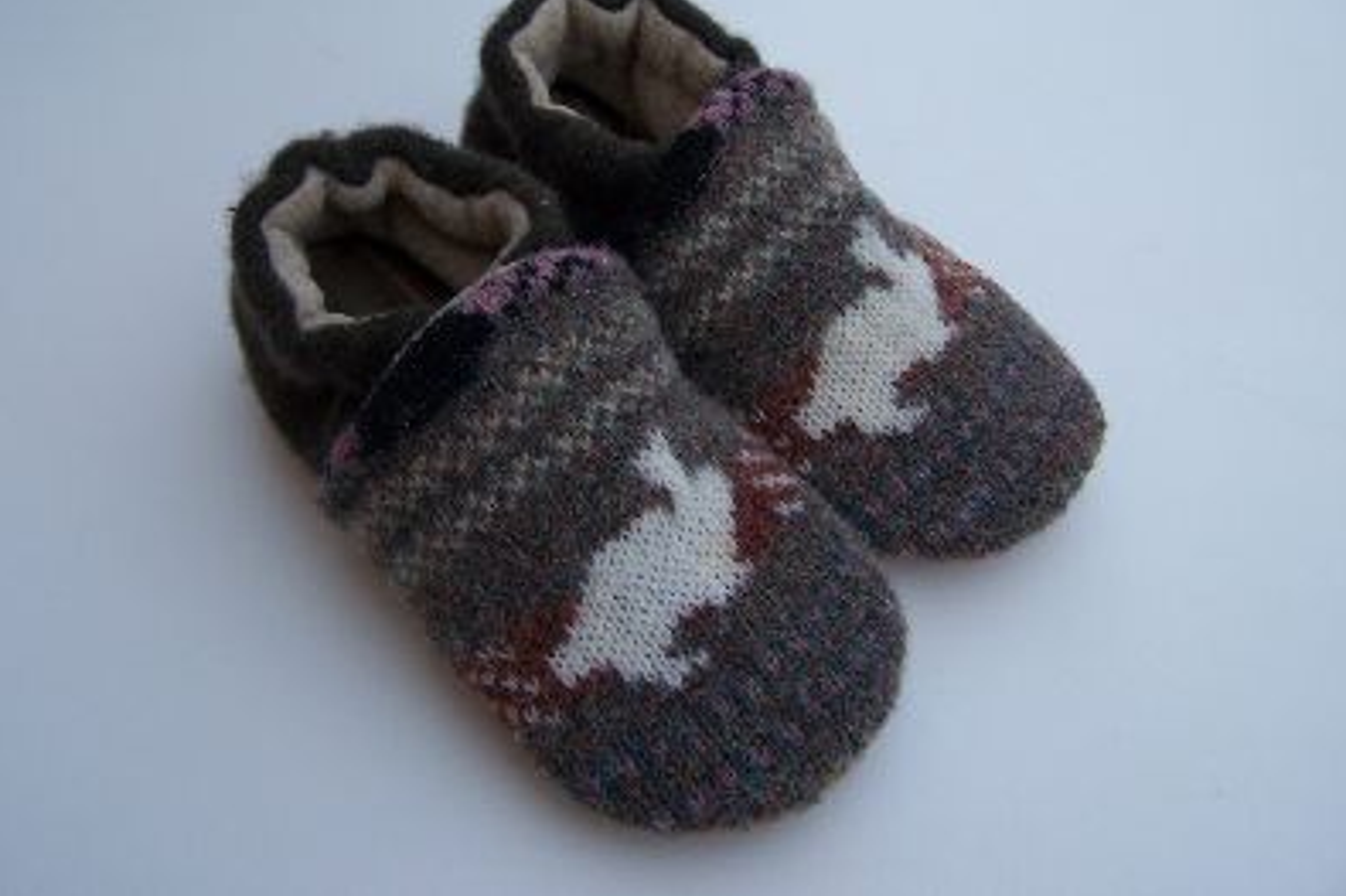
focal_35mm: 40
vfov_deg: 33.3
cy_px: 388
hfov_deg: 48.5
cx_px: 671
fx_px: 1495
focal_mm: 6.3
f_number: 2.8
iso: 80
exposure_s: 1/200
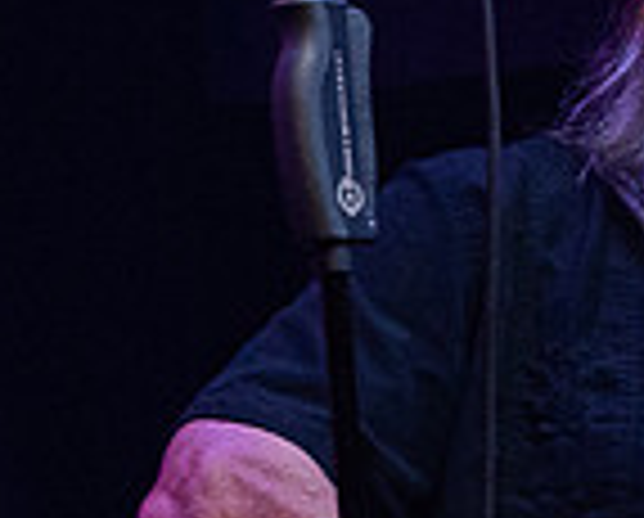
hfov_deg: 2.7
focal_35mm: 712
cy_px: 647
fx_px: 13598
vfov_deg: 2.2
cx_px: 946
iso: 1600
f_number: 5.6
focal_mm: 98
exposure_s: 1/125
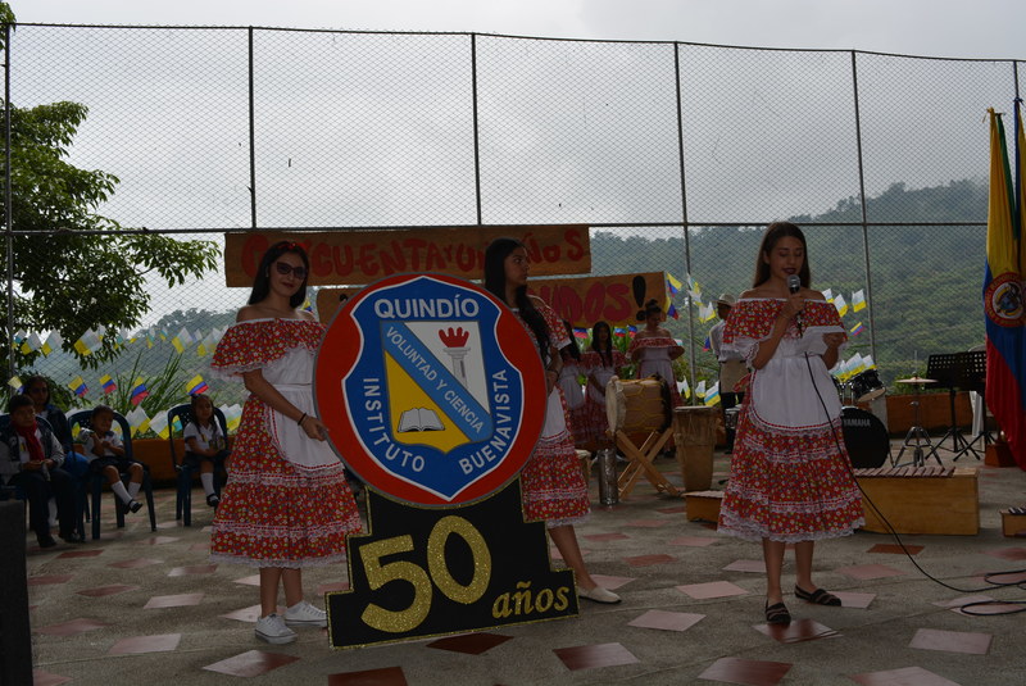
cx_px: 513
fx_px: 941
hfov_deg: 57.2
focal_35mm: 33
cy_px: 343
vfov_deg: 40.0
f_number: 7.1
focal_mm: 22
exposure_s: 1/200
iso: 100
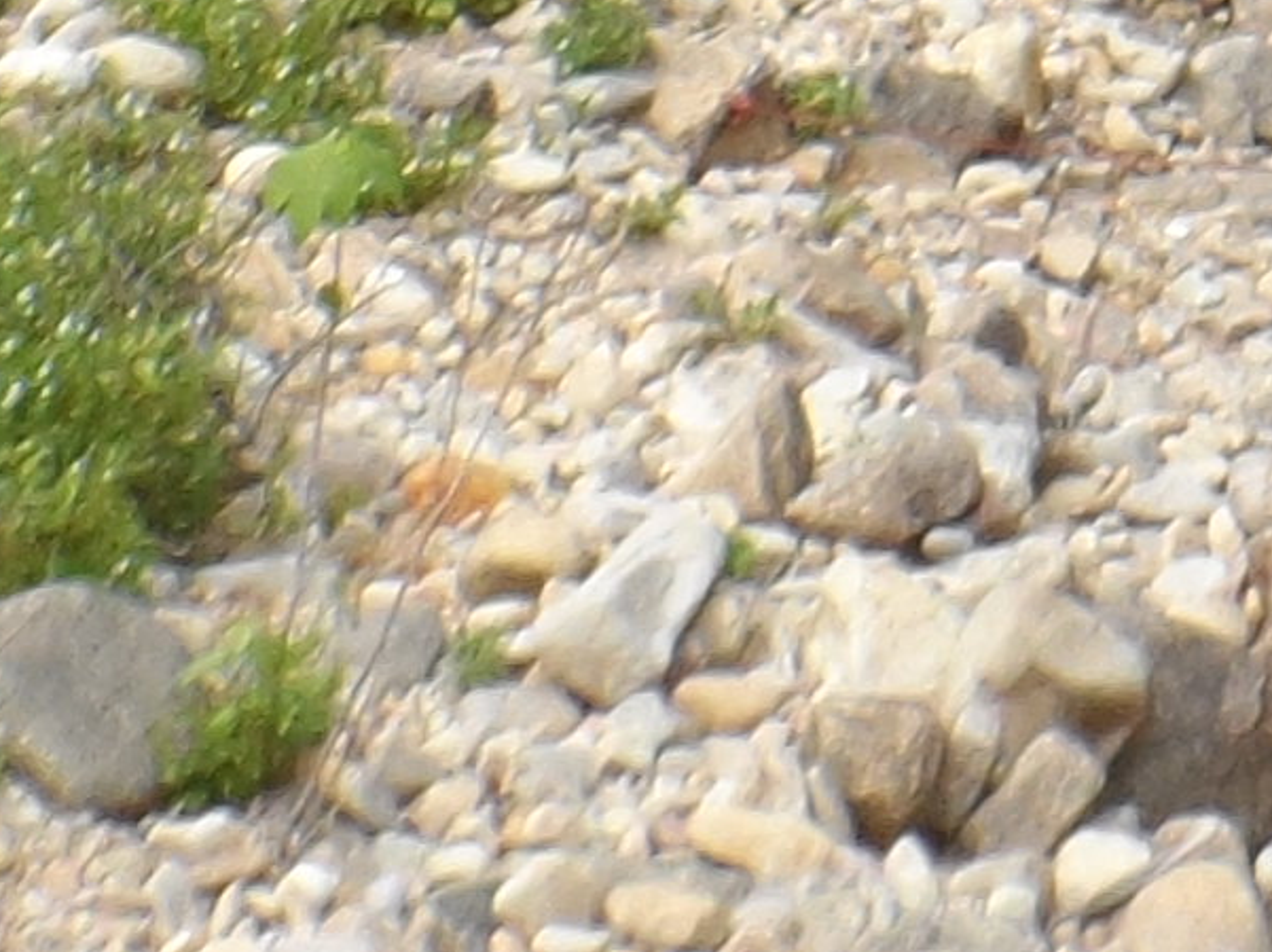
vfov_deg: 7.2
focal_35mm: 187
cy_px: -1648
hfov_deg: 10.2
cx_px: 1966
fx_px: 6867
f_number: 3.2
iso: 80
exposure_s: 1/500
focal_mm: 4.3
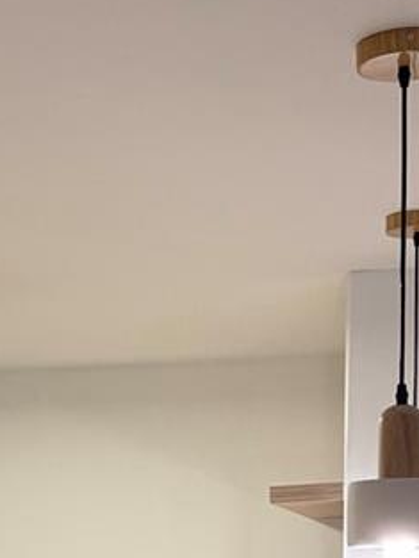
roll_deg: +0.8
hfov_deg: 15.9
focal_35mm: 92
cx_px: 52
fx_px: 1484
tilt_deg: -3.0
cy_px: 644
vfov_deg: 20.1
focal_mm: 6.76
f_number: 1.78
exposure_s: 1/120
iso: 400
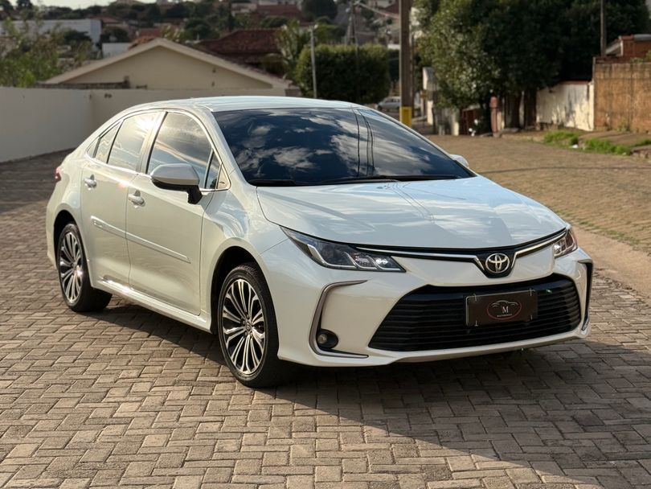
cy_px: 244
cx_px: 326
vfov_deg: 30.3
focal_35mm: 48
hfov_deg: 39.6
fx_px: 903
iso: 80
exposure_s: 1/4878
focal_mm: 6.76
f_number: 1.78
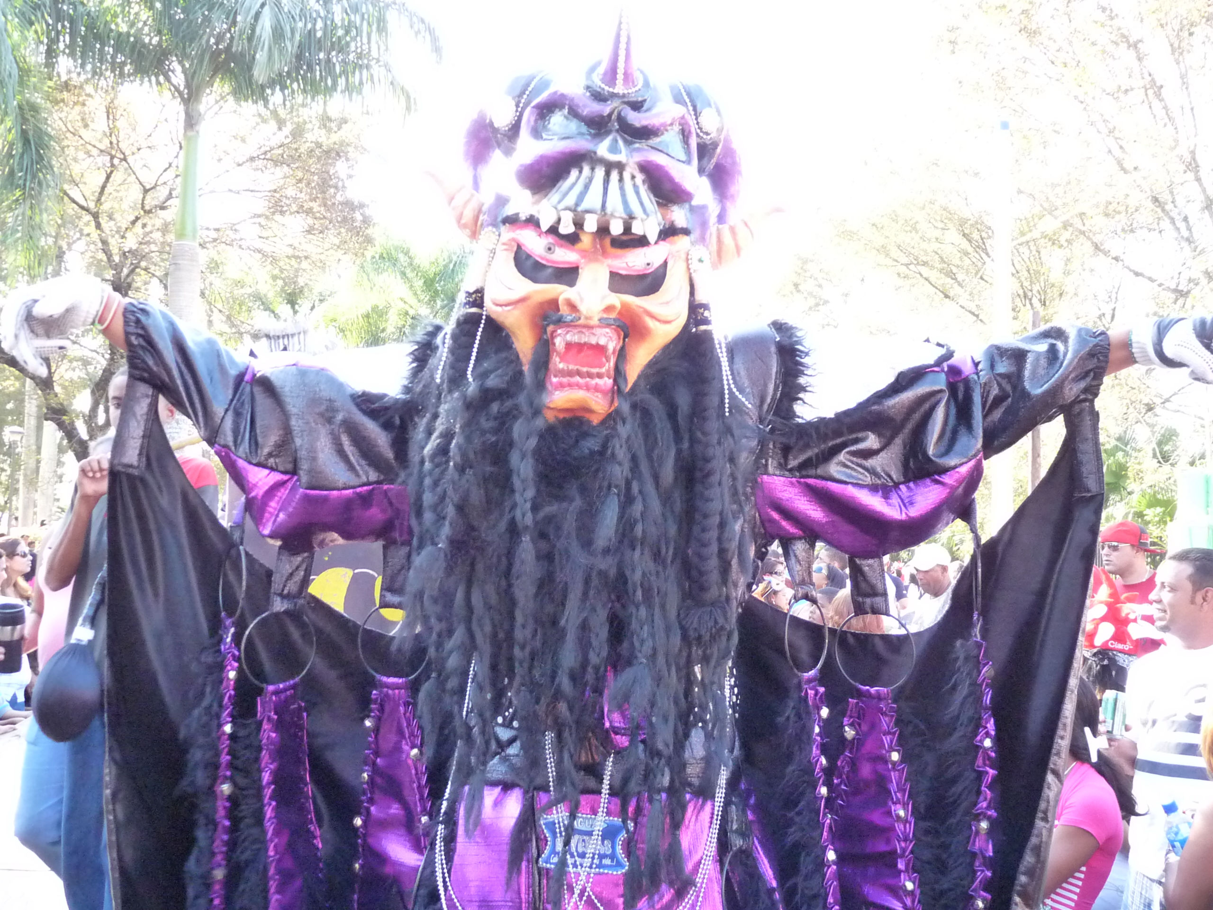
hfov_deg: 54.0
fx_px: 1191
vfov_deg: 41.8
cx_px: 606
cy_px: 455
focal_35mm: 34
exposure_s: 1/160
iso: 640
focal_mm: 4.8
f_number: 2.8
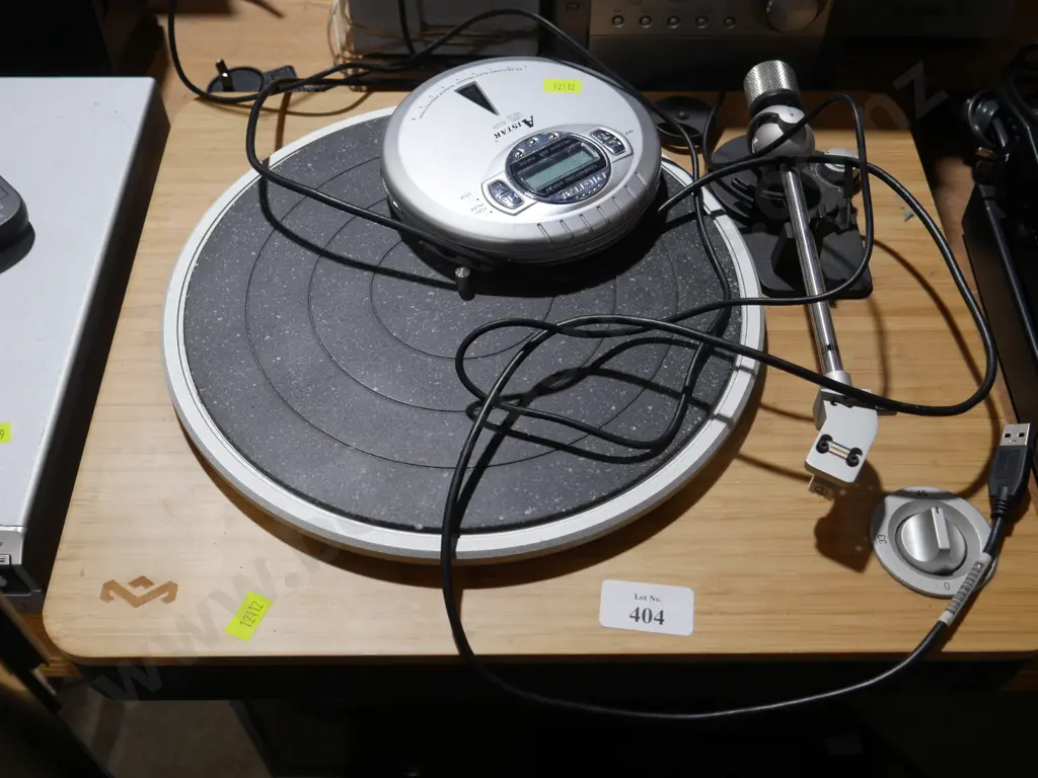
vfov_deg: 37.7
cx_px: 519
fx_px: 1139
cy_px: 389
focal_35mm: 38
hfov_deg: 49.0
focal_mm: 19
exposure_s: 1/60
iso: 200
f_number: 4.1
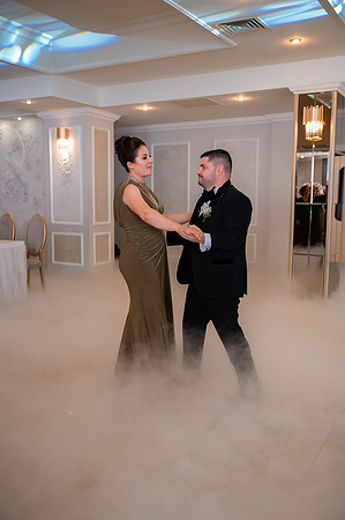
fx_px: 475
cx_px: 172
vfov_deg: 57.3
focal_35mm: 33
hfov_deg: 39.9
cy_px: 260
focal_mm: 33
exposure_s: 1/320
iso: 2500
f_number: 2.8
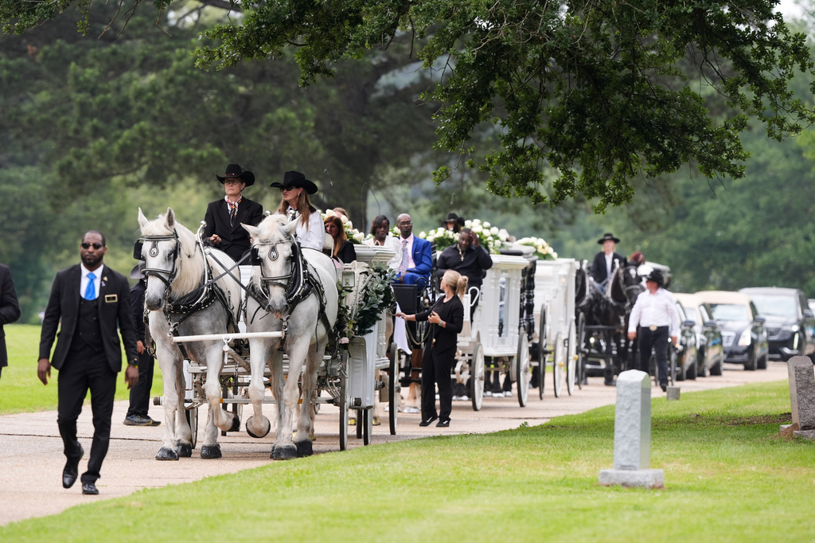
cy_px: 272
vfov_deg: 3.4
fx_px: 9052
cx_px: 408
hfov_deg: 5.2
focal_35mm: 400
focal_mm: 400
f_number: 6.3
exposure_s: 1/500
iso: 500
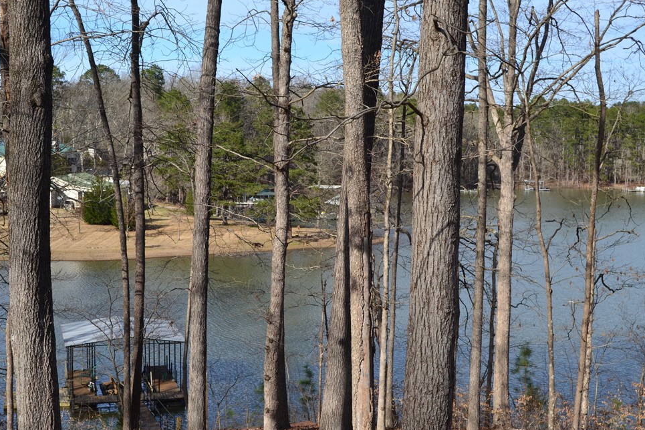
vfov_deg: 25.1
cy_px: 236
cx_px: 289
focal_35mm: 54
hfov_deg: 36.8
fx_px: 968
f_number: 10
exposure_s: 1/250
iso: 400
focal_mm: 32
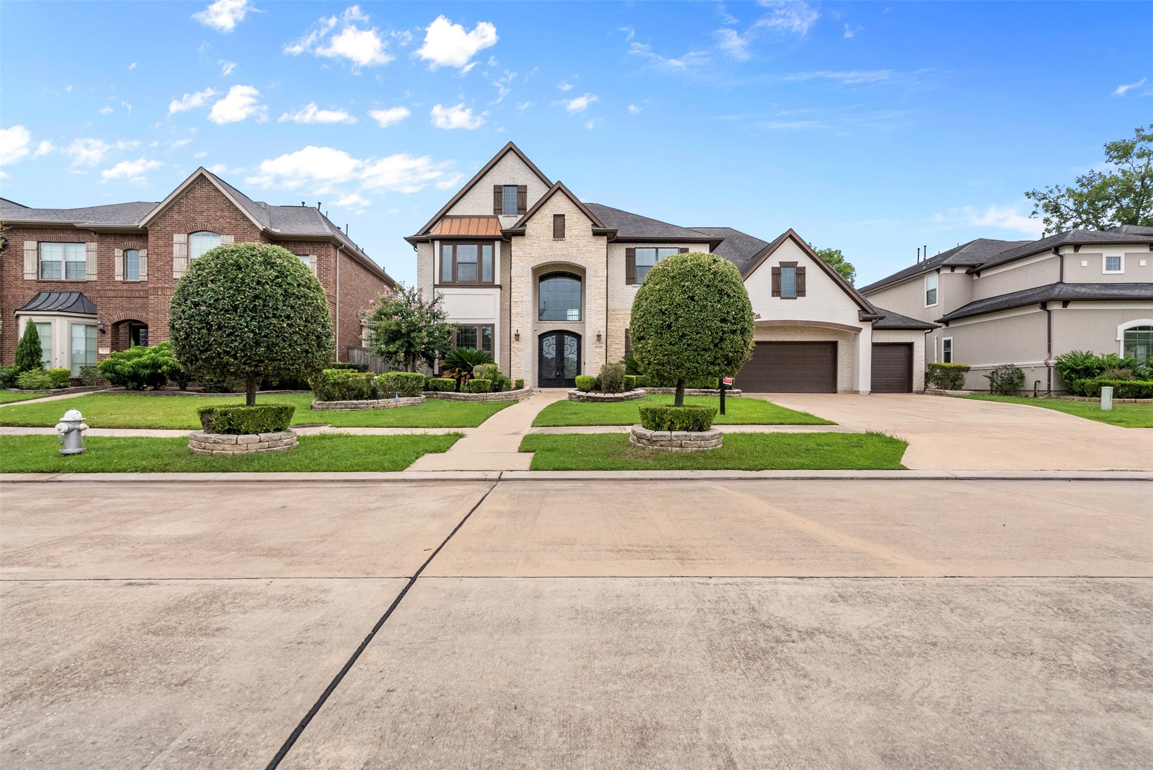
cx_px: 576
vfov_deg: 73.8
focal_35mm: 16
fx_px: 513
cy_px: 385
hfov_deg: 96.7
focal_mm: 16
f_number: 9
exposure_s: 1/4000
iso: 3200
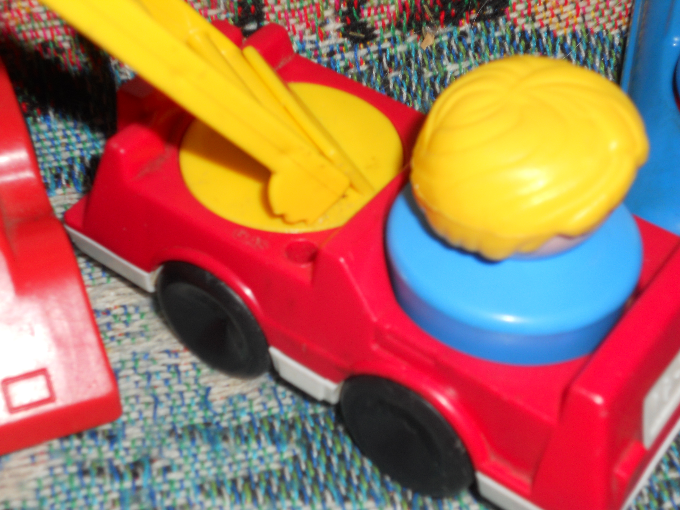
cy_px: 255
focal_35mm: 65
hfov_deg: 29.8
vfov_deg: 22.6
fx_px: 1277
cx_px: 340
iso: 80
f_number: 5.3
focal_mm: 11.7
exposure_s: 1/30
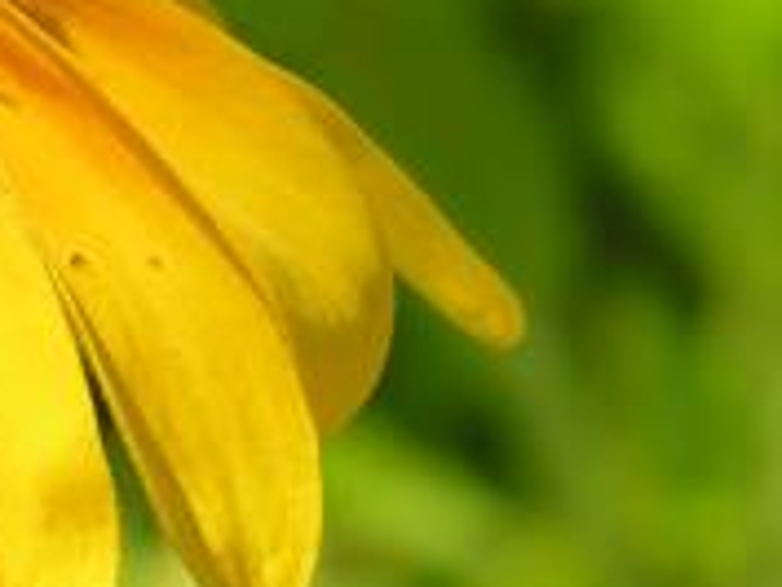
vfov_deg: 2.4
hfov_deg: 3.1
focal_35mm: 633
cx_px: -314
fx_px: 14310
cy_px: 124
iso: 50
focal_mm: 44.5
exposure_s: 1/160
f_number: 7.1
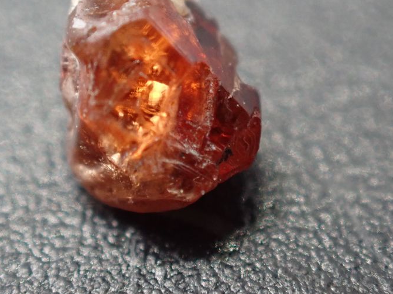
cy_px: 85
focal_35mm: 149
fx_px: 1691
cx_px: 186
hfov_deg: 13.3
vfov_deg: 9.9
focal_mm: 18
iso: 800
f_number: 4.9
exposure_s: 1/125
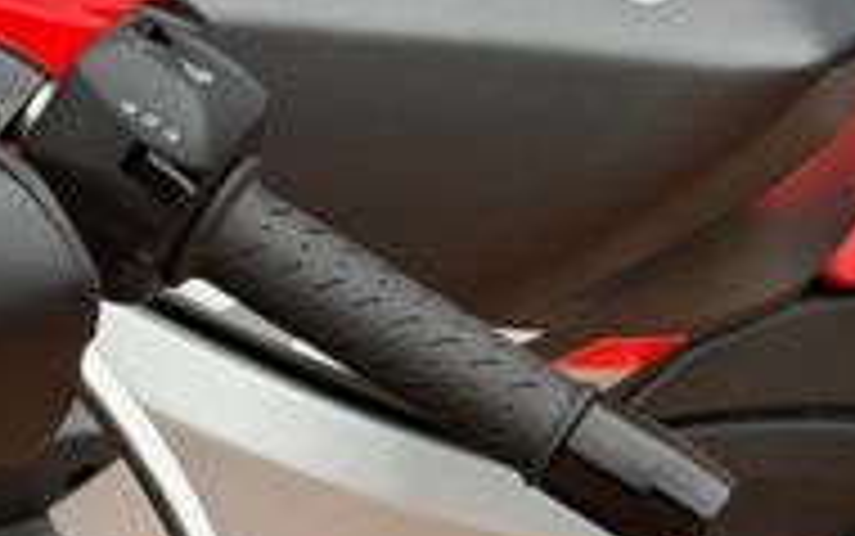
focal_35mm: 171
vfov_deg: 7.7
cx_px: -531
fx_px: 3987
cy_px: 243
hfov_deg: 11.6
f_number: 1.78
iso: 64
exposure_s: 1/534
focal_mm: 6.76
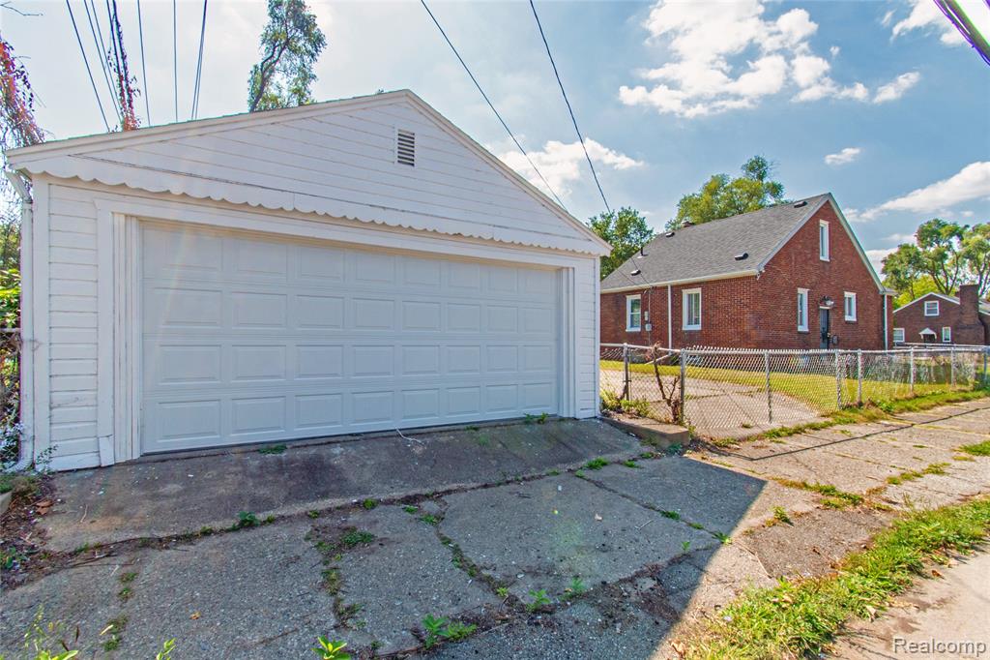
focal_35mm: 15
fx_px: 412
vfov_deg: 77.3
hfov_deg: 100.4
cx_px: 495
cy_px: 330
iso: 800
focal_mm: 10
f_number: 20
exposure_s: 1/125
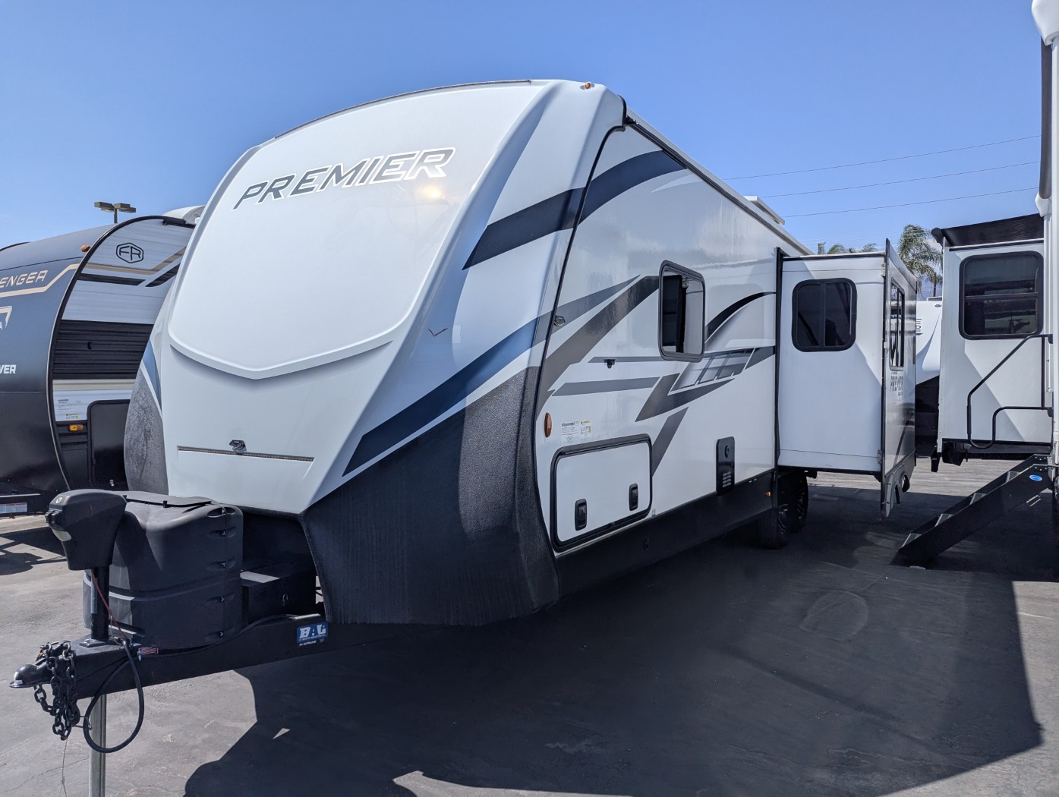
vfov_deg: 56.9
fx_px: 735
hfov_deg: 71.5
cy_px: 398
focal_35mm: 24
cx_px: 530
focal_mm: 6.81
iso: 47
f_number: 1.85
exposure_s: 1/5650
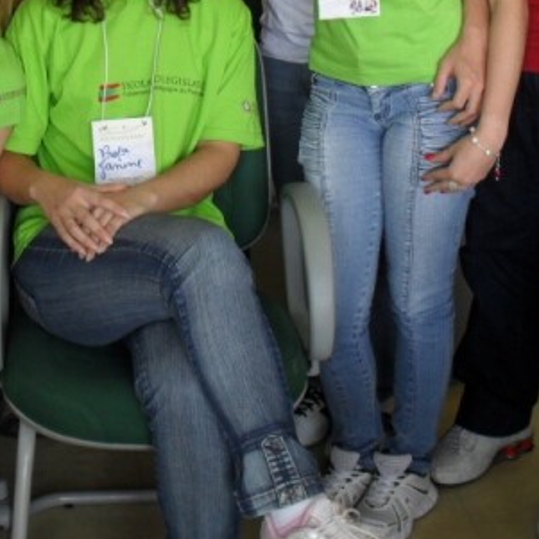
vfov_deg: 21.4
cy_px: 38
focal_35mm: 79
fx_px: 1392
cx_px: 165
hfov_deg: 21.8
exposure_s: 1/60
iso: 100
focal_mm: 6.3
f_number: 3.2
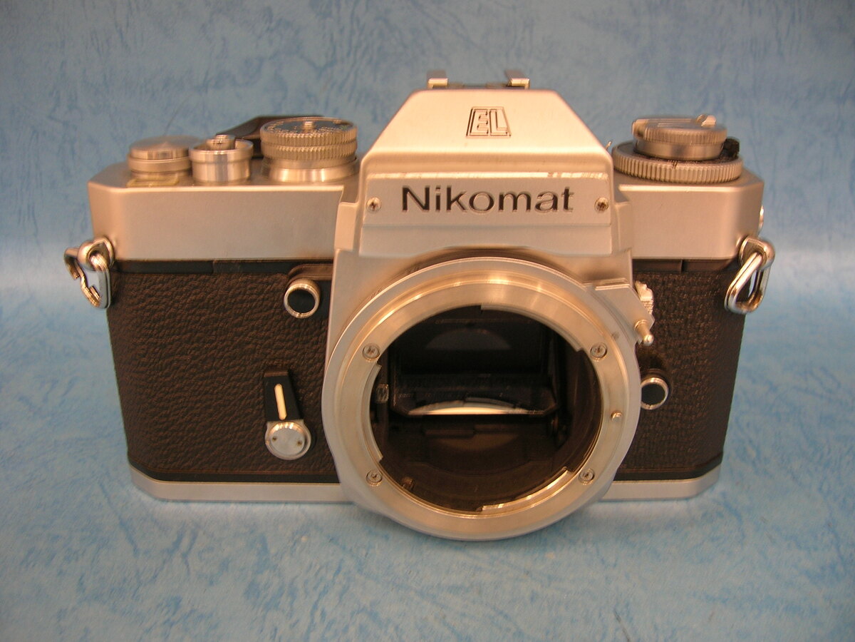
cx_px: 428
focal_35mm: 34
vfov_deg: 41.8
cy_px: 321
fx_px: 840
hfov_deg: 54.0
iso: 50
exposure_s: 1/7.5
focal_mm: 5.7
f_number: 2.9
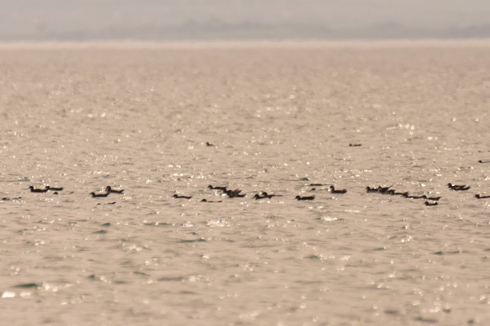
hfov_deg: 2.3
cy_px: 163
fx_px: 12249
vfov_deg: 1.5
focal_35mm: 900
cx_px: 245
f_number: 6.3
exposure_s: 1/6400
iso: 640
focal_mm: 600
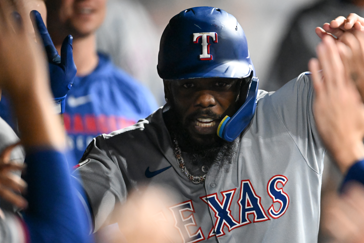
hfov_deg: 3.9
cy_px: 129
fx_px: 5278
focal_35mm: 522
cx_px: 209
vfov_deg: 2.6
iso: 10000
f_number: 3.2
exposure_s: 1/1250
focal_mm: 400
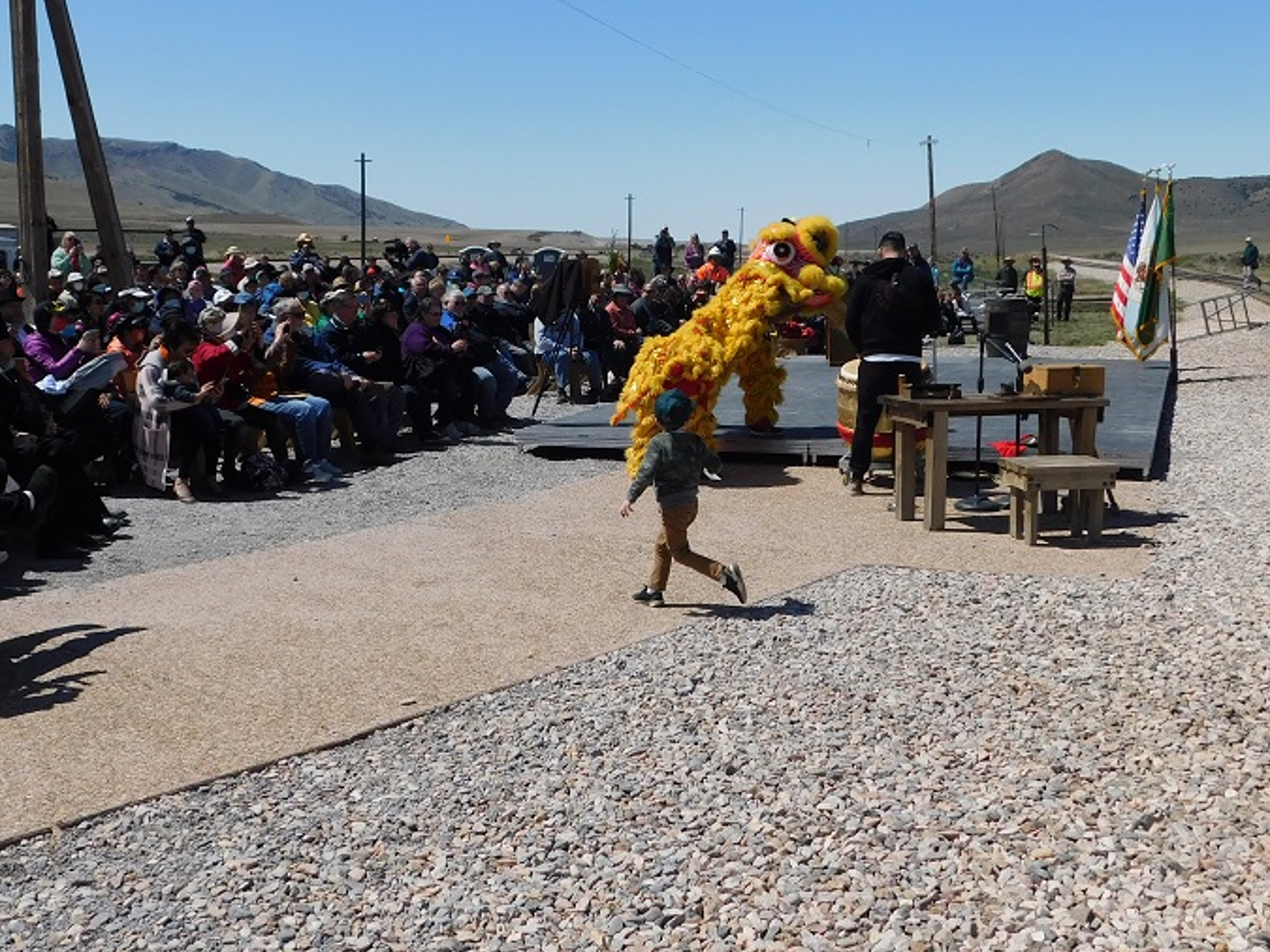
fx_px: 1504
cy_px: 420
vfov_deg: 35.1
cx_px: 595
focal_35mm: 41
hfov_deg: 45.8
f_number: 6.4
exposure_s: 1/640
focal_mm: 5.3
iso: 125
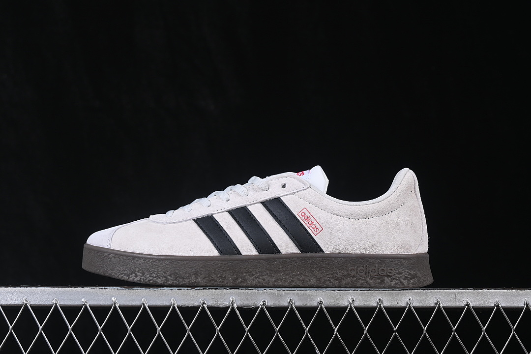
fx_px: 1106
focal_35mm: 75
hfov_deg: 27.0
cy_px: 177
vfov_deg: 18.2
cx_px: 266
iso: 160
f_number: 8
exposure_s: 1/80
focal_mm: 50
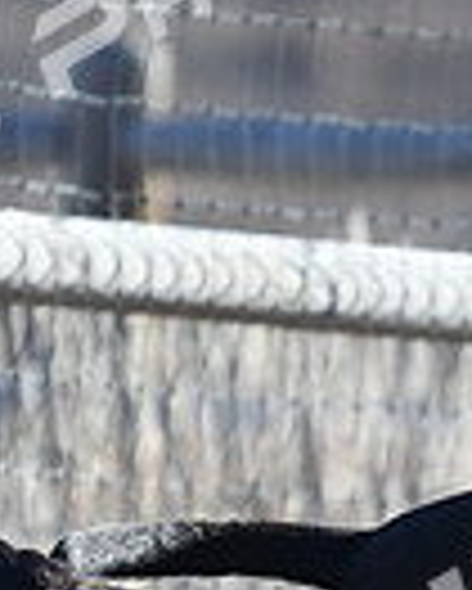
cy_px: 610
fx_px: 21732
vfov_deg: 1.6
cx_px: 423
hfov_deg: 1.2
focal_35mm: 1246
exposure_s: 1/4000
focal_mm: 200
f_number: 2.8
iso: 320
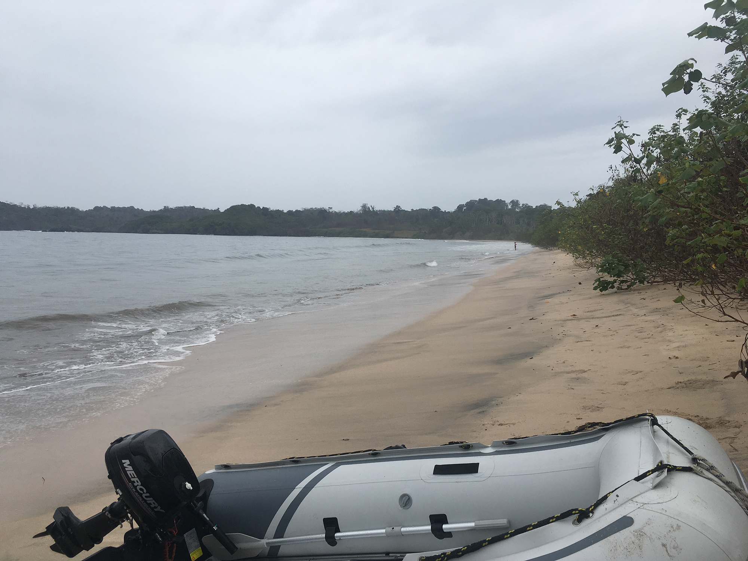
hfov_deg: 61.7
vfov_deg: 48.2
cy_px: 280
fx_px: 627
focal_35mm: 29
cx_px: 374
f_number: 2.2
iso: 25
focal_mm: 4.15
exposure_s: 1/999
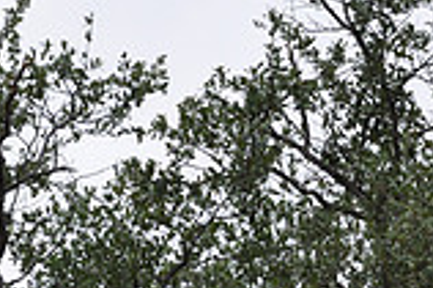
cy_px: 218
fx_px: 3701
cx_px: -192
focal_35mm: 308
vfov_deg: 4.5
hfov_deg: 6.6
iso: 640
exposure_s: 1/2000
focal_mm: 56
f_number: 8
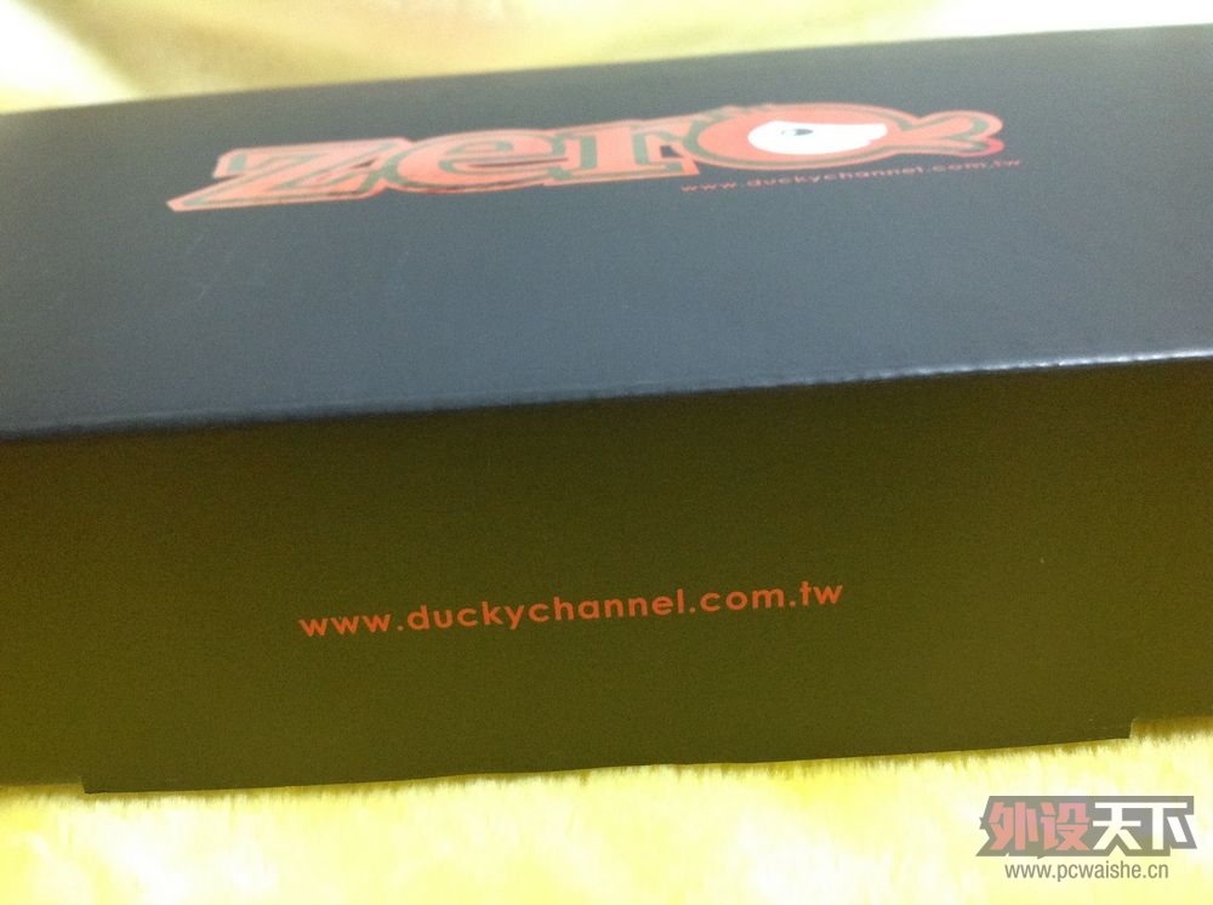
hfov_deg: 52.7
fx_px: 1224
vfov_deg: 40.6
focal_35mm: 35
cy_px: 452
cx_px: 606
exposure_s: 1/17
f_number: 2.4
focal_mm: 4.28
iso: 400
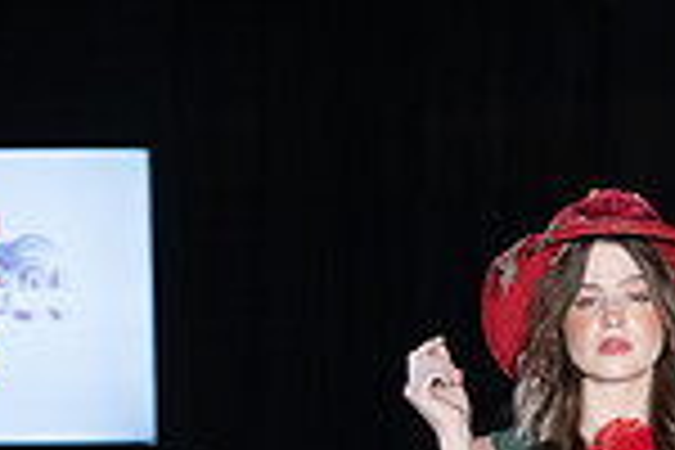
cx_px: 616
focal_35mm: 316
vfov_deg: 4.3
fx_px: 5925
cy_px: 1008
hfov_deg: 6.5
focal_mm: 105
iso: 1250
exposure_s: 1/160
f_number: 5.6
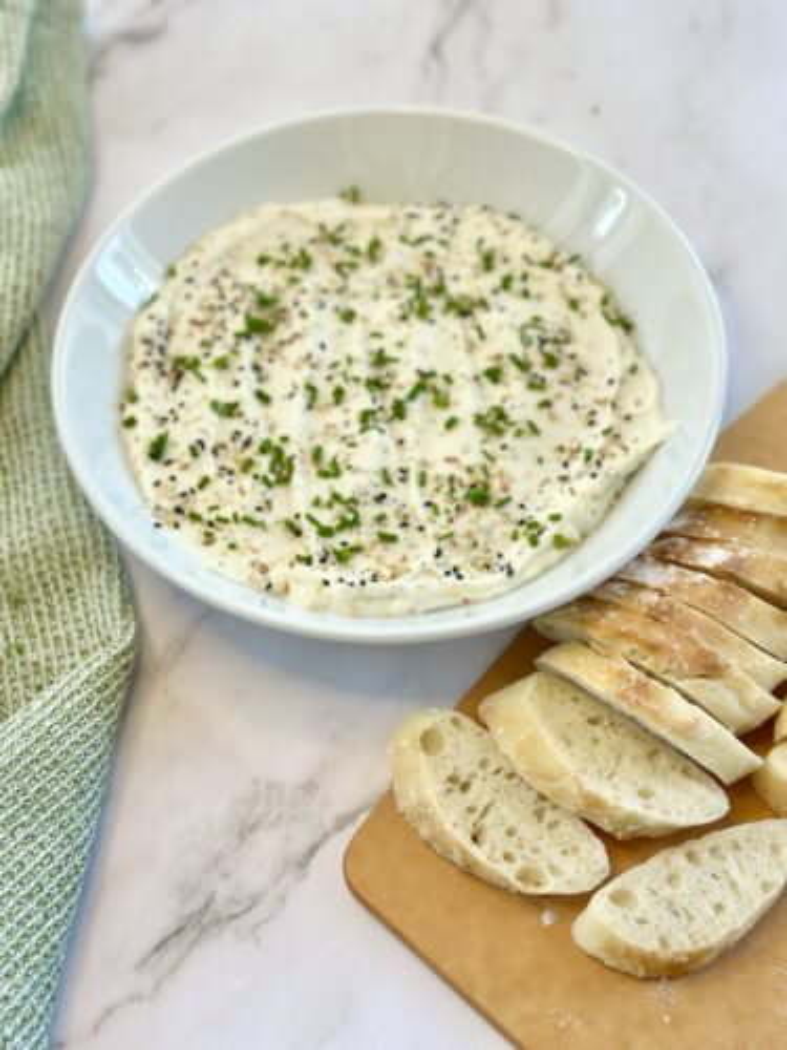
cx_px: 394
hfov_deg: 30.3
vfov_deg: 39.7
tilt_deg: -59.0
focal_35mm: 48
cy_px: 525
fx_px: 1455
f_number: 1.78
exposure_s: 1/178
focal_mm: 6.86
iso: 64
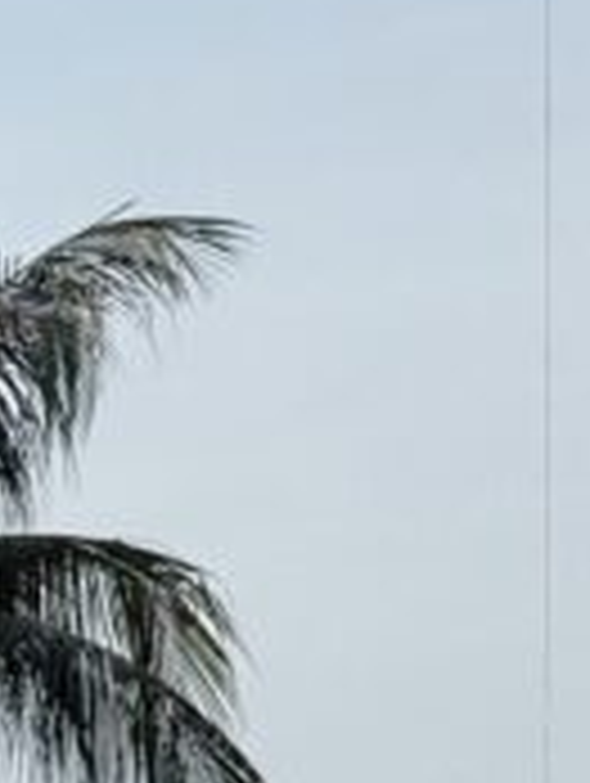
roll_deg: -0.2
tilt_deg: +22.5
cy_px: -500
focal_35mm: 282
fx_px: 6393
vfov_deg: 6.9
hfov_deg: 5.2
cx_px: 919
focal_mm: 6.76
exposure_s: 1/8772
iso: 64
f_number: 1.78
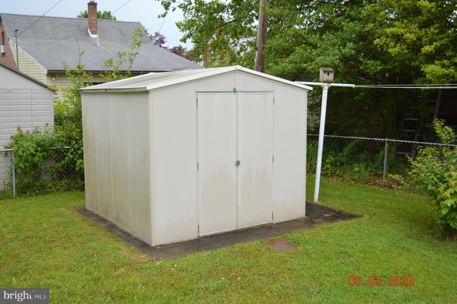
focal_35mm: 36
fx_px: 457
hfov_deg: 53.2
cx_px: 228
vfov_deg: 36.8
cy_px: 152
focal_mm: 24
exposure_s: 1/160
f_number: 4
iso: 100
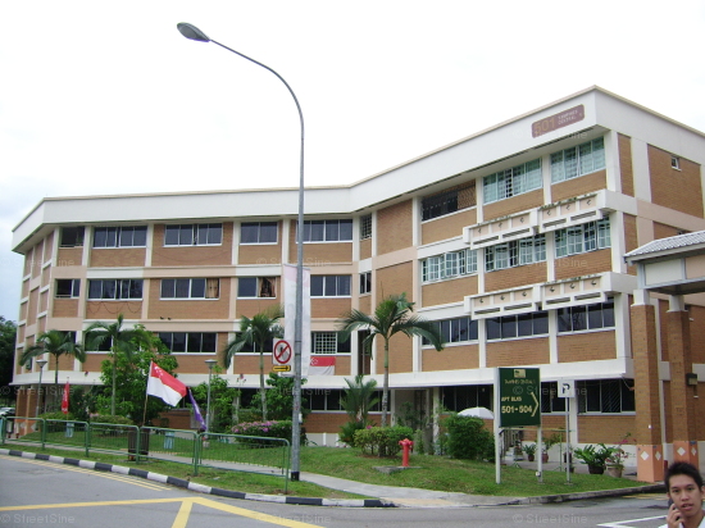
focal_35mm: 35
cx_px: 352
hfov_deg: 52.6
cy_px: 264
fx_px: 713
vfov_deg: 40.7
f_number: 2.8
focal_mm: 5.95
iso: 100
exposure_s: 1/60
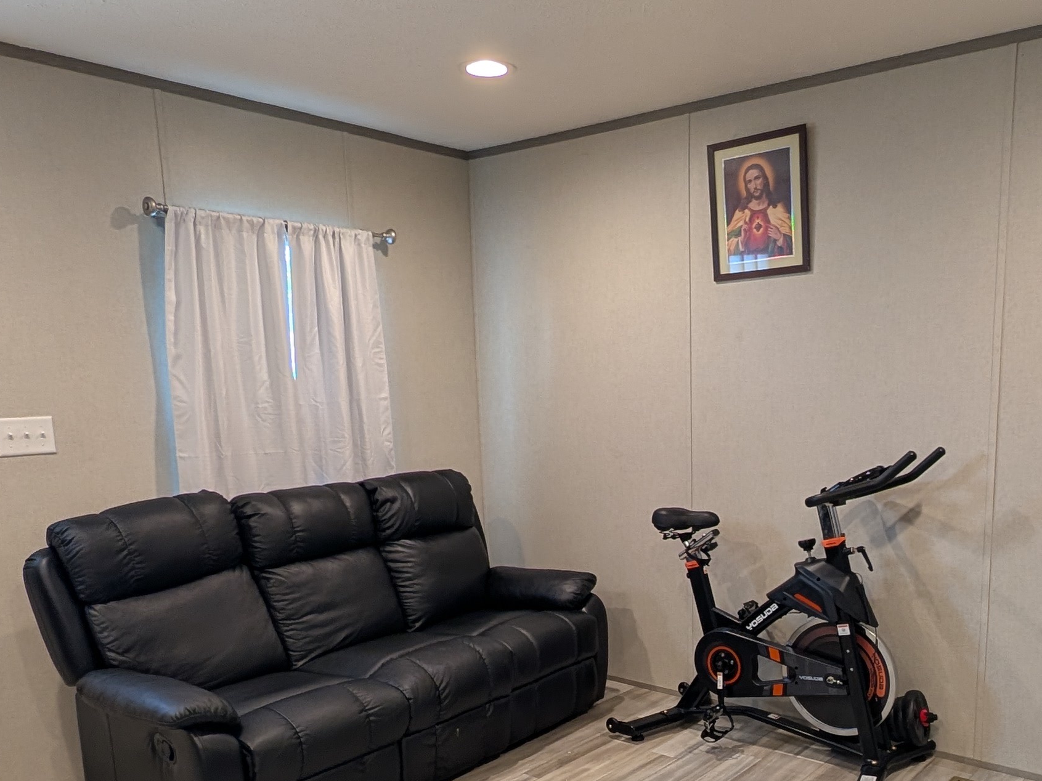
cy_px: 530
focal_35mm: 29
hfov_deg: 61.2
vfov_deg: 47.3
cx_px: 618
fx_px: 873
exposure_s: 1/40
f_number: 1.95
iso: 39
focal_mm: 2.23
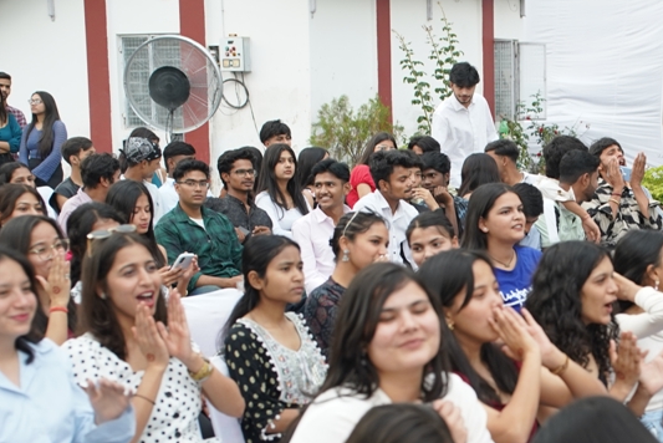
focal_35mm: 81
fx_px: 1492
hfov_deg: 24.2
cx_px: 619
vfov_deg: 16.7
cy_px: 370
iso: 400
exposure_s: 1/200
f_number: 2.8
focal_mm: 36
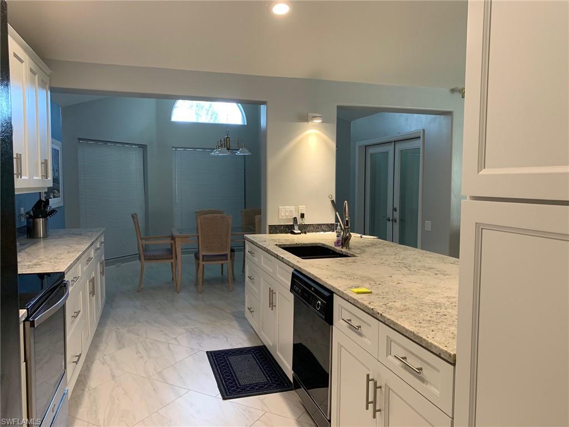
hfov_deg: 67.3
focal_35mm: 26
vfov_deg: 53.1
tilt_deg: -3.5
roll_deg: -0.2
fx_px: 427
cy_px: 214
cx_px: 284
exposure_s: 1/60
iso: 125
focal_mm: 4.25
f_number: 1.8
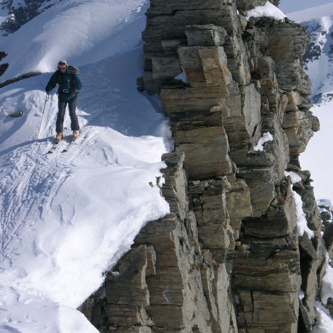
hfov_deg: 12.0
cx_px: 163
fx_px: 1578
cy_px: 190
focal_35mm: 145
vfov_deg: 12.0
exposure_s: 1/459
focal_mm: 29.5
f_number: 7.5
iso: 50
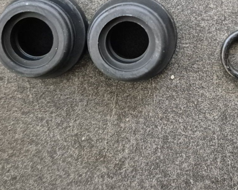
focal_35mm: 59
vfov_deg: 24.4
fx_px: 416
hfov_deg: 31.0
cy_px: -7
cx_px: 195
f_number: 1.8
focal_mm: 5.4
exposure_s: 1/100
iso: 2500
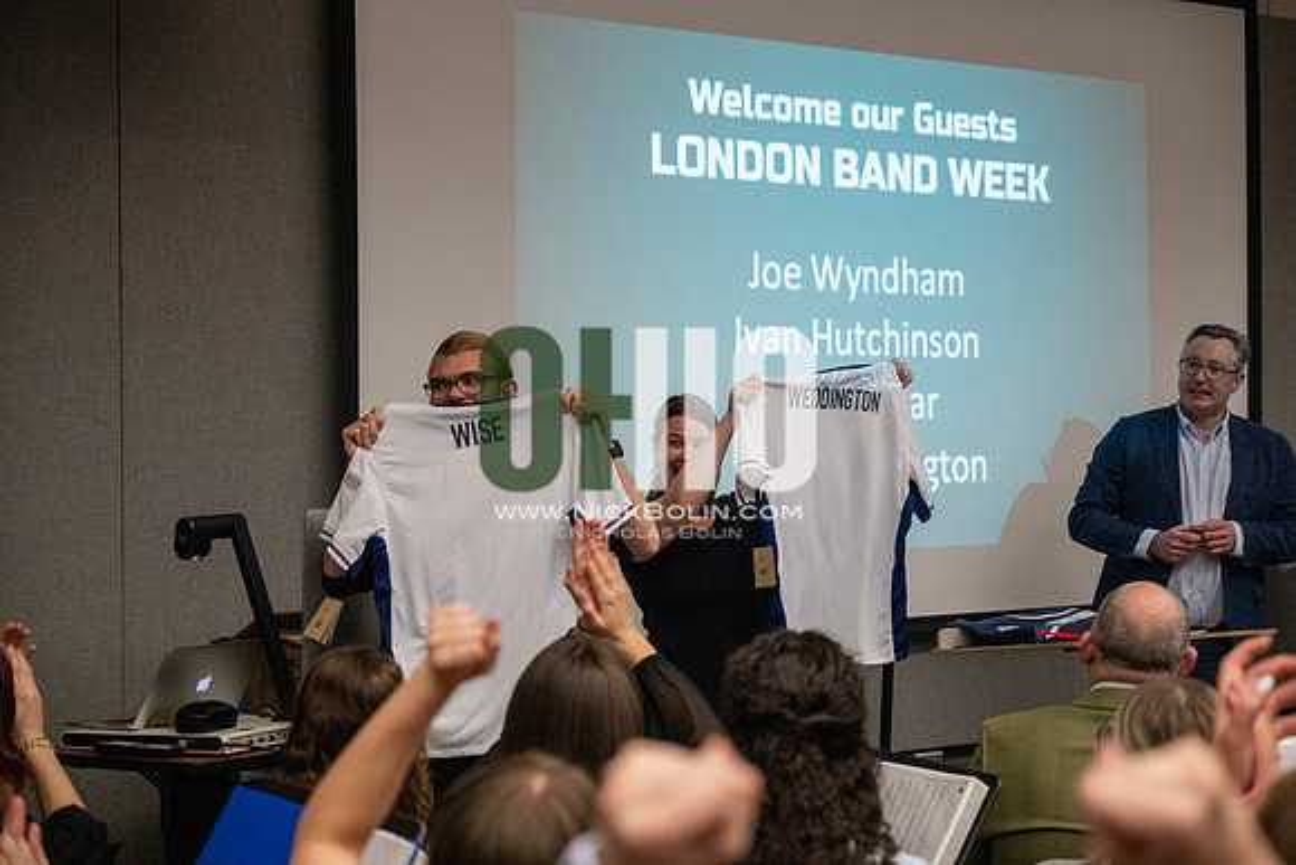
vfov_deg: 19.5
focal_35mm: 70
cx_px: 648
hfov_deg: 28.8
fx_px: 2520
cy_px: 432
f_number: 4
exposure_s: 1/500
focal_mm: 70
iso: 10000
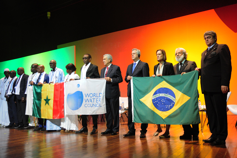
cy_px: 79
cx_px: 118
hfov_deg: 57.3
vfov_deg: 39.9
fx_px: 217
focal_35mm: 33
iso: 2000
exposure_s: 1/160
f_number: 3.2
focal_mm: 22
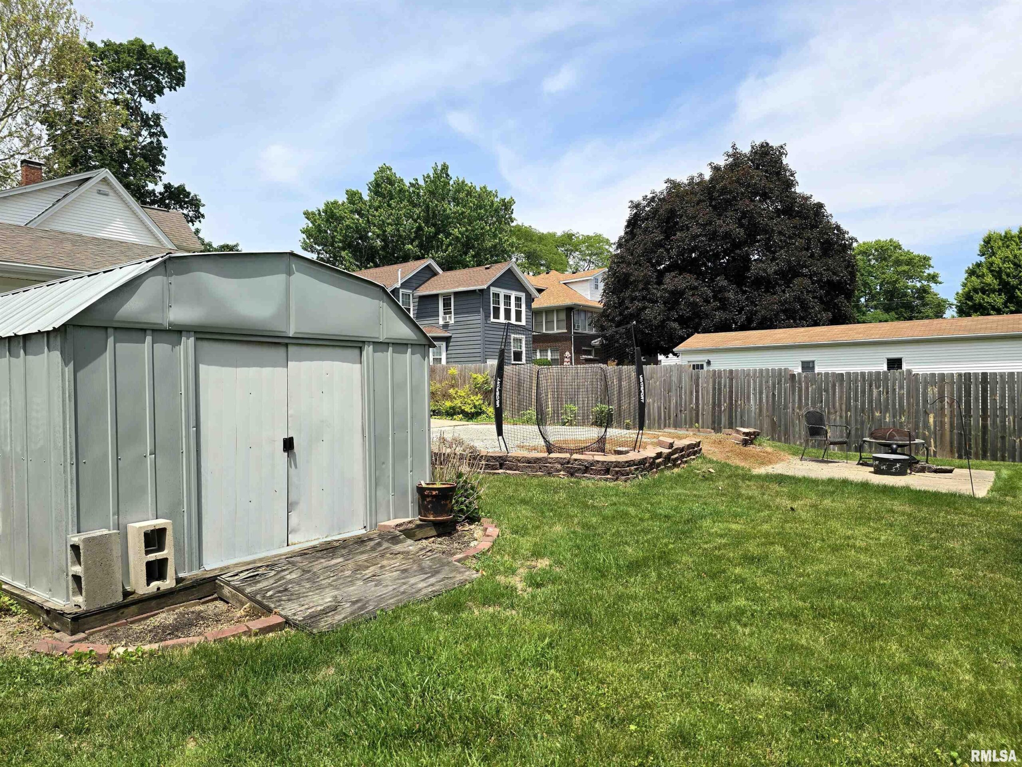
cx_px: 511
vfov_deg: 58.9
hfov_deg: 73.9
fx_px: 679
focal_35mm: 23
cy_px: 384
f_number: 1.7
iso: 12
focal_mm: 6.3
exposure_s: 1/769
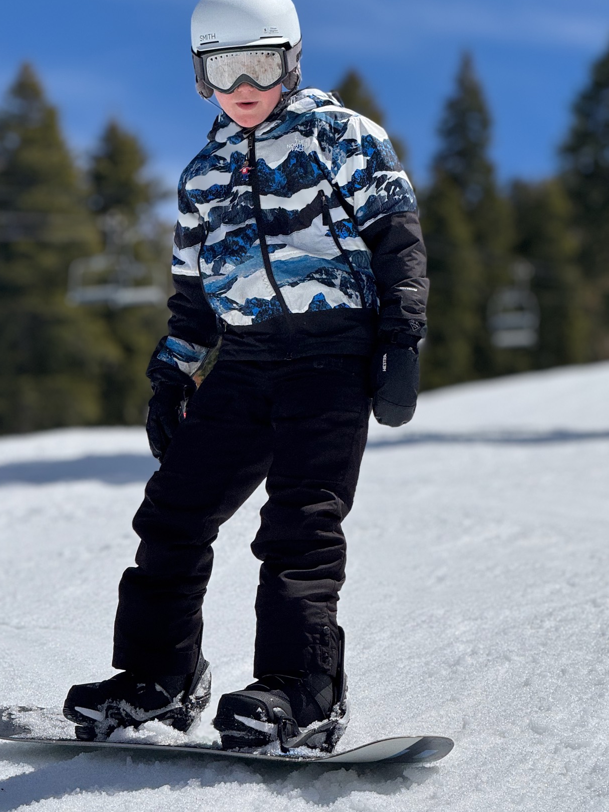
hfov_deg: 10.0
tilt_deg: +14.6
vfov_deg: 13.3
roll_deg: -1.1
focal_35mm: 148
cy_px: 361
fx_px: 3473
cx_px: 296
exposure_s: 1/4651
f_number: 2.8
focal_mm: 15.66
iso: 40
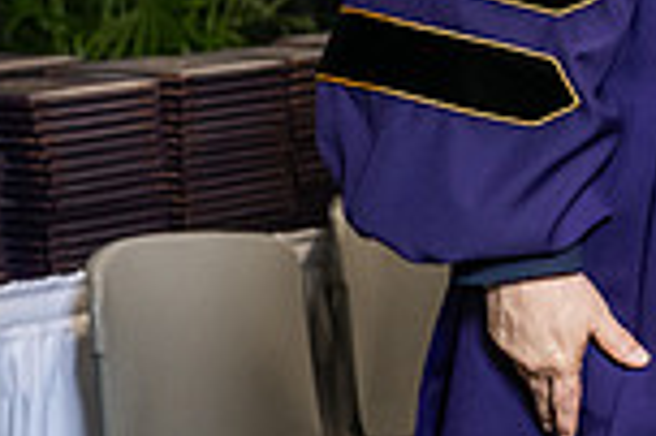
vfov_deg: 5.4
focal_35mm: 252
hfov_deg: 8.0
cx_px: 1044
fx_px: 4587
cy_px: -240
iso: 2500
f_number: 5
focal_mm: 66
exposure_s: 1/200
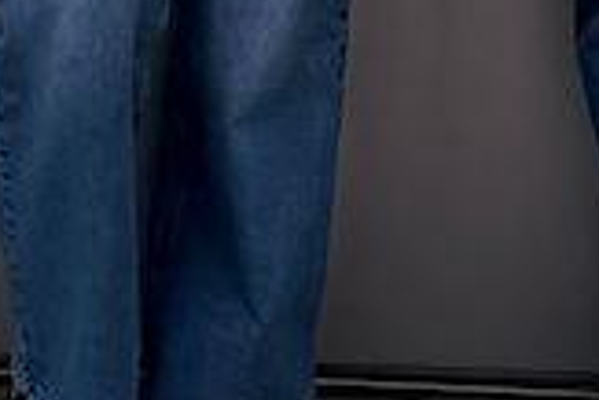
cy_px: -650
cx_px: 224
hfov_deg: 13.4
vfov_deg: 8.1
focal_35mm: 153
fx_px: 2548
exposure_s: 1/4405
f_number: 1.78
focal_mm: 6.76
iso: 80
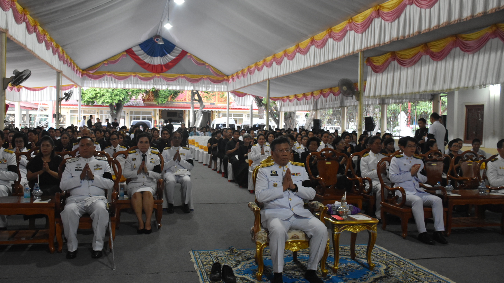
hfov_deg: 56.6
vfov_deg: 33.7
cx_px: 233
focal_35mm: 35
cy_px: 135
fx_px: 468
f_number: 3.5
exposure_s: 1/60
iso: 2500
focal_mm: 20
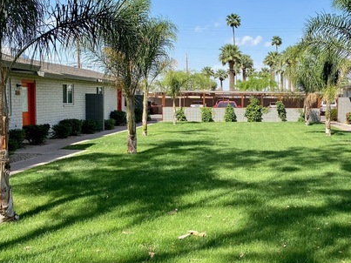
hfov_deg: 42.7
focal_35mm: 43
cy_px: 128
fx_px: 436
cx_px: 258
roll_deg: -0.9
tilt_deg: -4.7
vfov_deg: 33.6
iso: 32
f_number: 1.8
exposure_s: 1/2571
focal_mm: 4.25
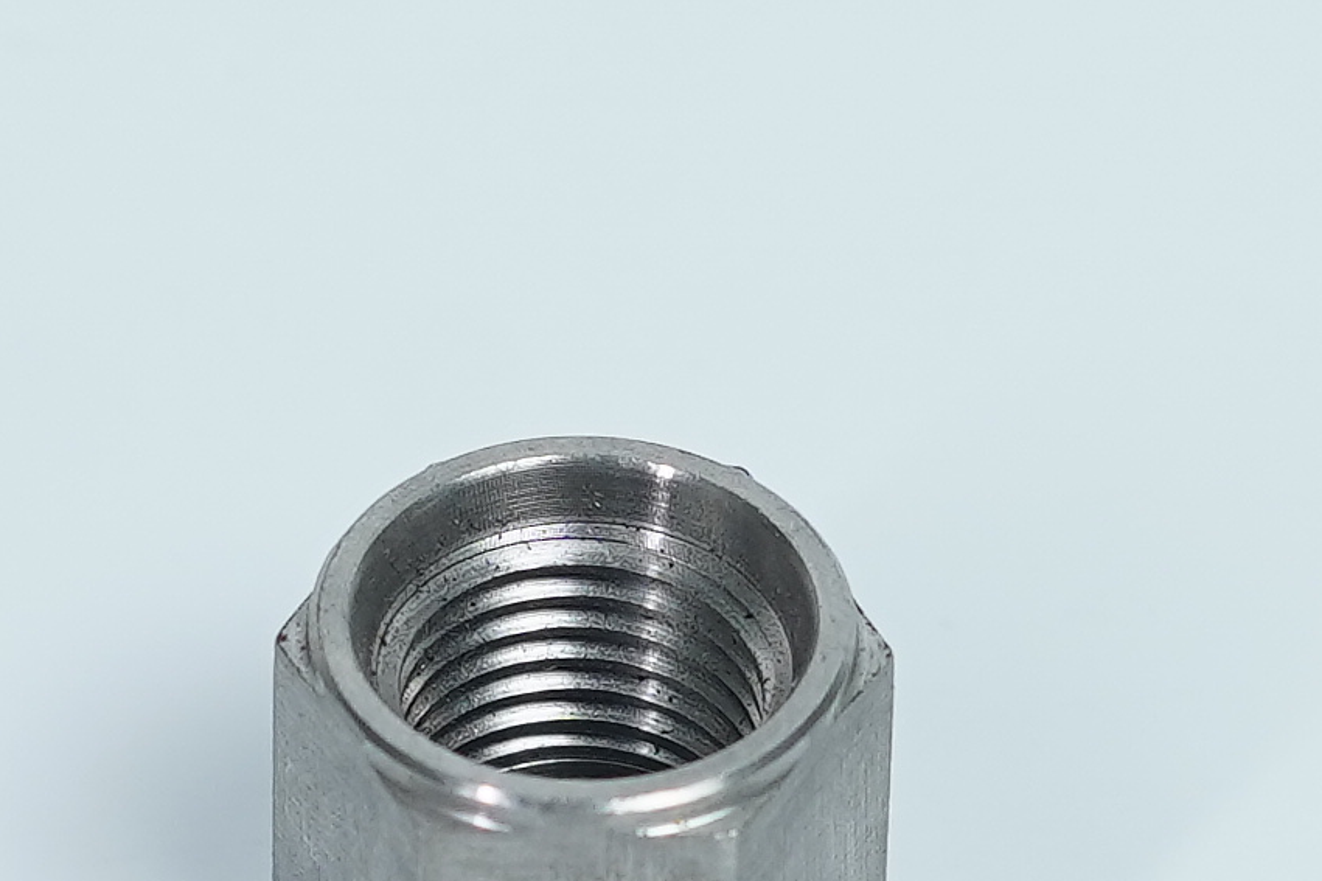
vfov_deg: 4.0
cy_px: 743
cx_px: 468
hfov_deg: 5.9
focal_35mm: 347
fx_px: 12739
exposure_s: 1/160
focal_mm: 50
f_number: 4.5
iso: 320
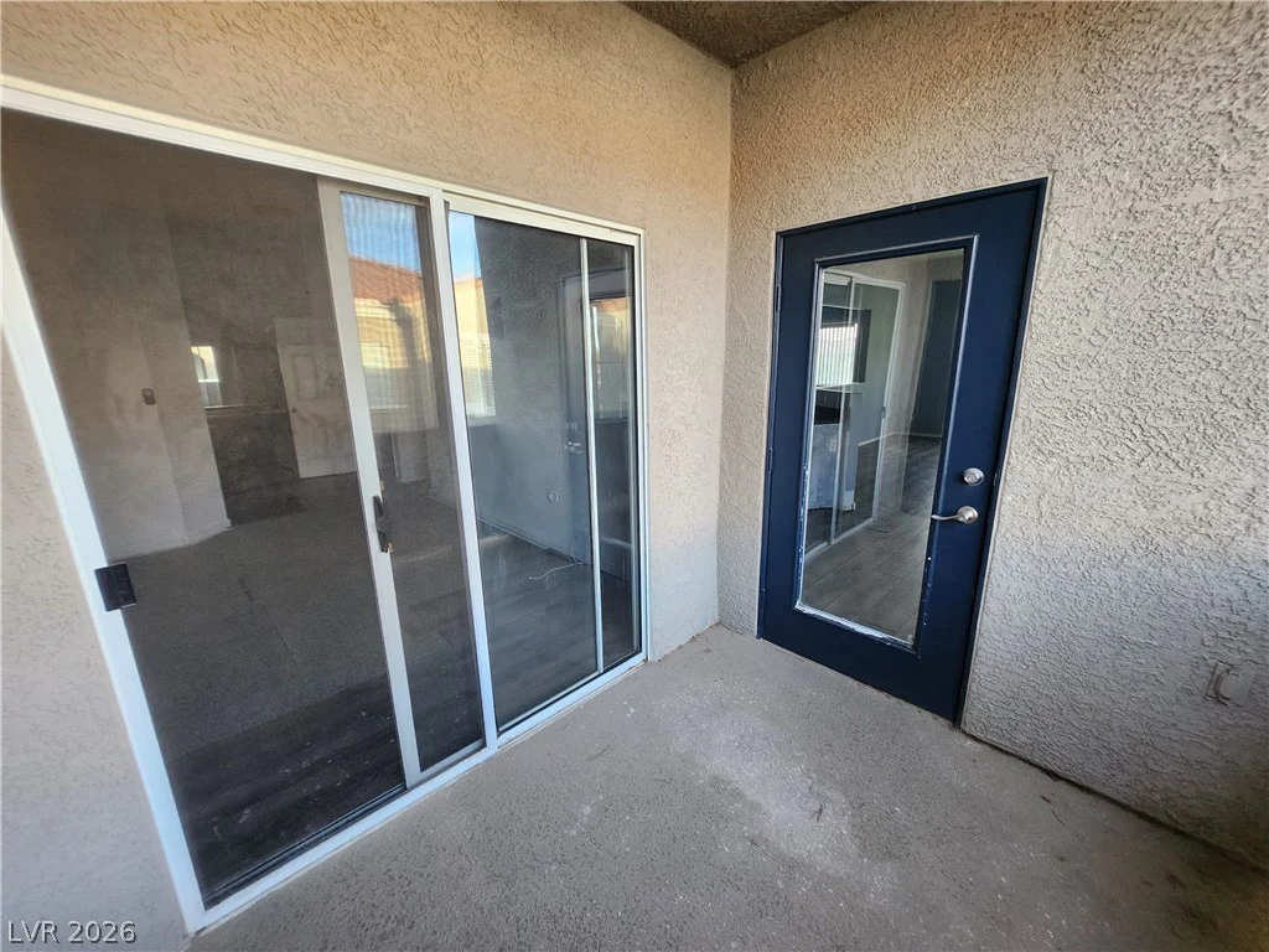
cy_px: 476
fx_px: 477
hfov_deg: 106.2
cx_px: 634
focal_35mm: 13
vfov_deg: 89.9
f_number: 2.2
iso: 125
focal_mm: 1.74
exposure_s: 1/60
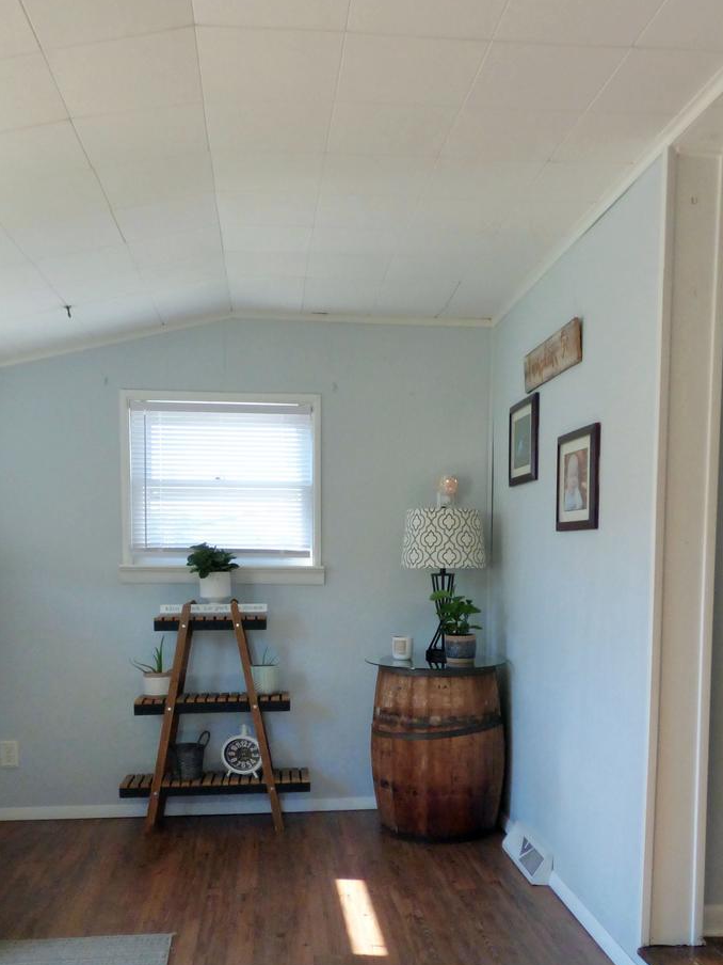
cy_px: 638
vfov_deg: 53.0
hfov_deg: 41.8
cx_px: 390
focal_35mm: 34
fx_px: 947
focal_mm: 3.58
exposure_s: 1/200
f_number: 2.8
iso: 400
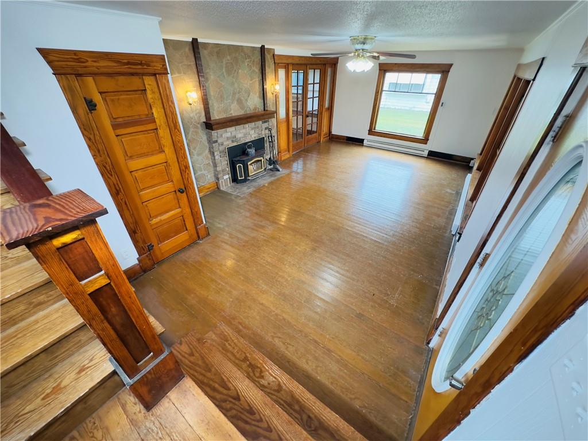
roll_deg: +0.0
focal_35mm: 14
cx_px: 294
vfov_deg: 85.7
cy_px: 220
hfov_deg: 102.1
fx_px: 238
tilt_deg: -33.3
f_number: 2.2
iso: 160
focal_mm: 2.22
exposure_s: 1/60
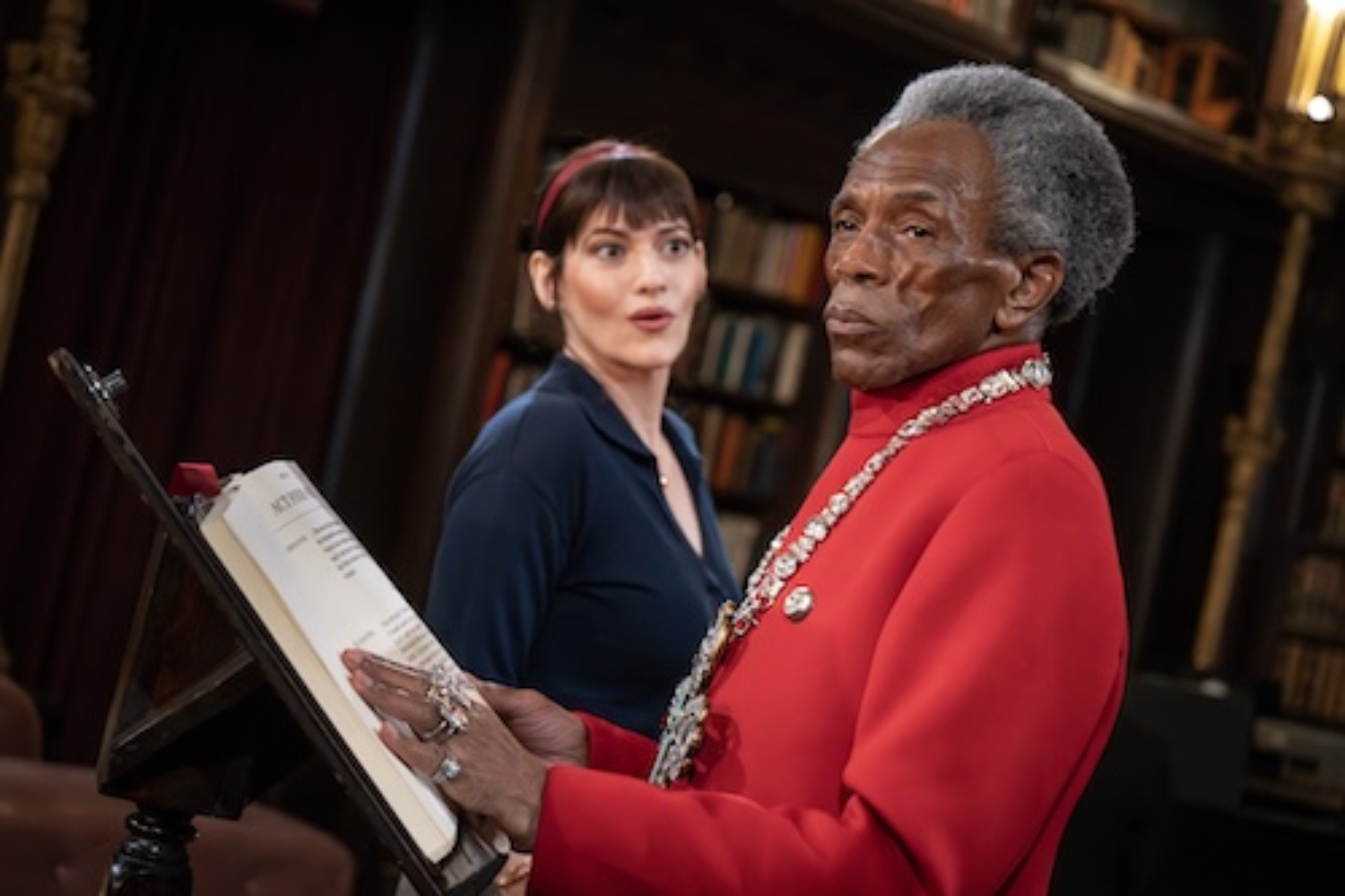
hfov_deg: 28.9
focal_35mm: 70
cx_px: 672
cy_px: 448
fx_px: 2614
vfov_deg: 19.4
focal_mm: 70
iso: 12800
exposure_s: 1/320
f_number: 4
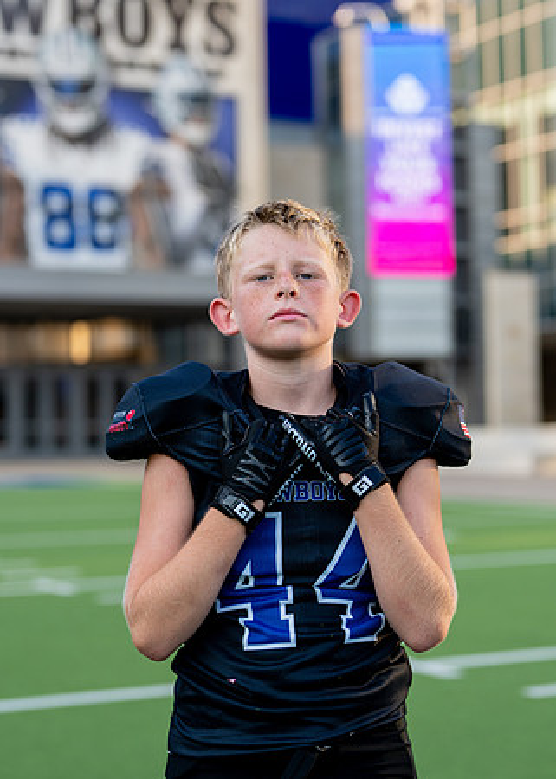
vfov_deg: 25.0
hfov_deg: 18.0
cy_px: 360
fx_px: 1755
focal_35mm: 79
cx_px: 315
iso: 100
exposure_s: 1/1000
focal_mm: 50
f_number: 2
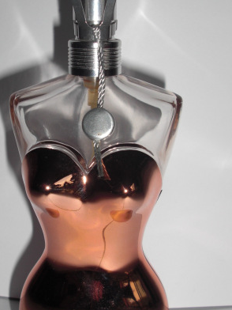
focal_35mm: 60
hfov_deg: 24.3
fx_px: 536
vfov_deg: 32.2
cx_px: 72
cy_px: 163
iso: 50
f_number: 7.9
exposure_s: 1/60
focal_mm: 6.3
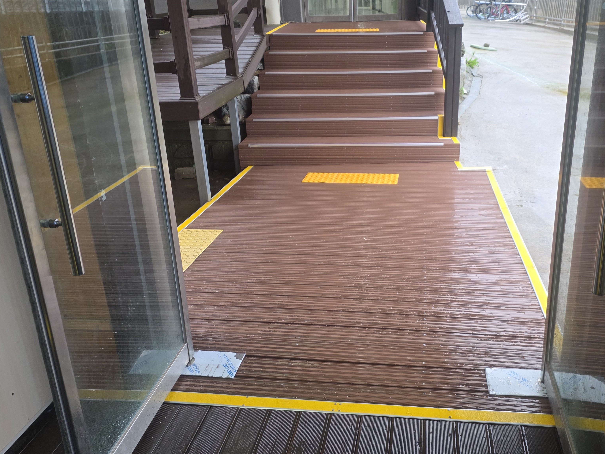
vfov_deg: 46.4
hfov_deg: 59.6
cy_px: 174
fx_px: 524
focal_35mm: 30
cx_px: 352
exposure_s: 1/120
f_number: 1.7
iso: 100
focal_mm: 6.25
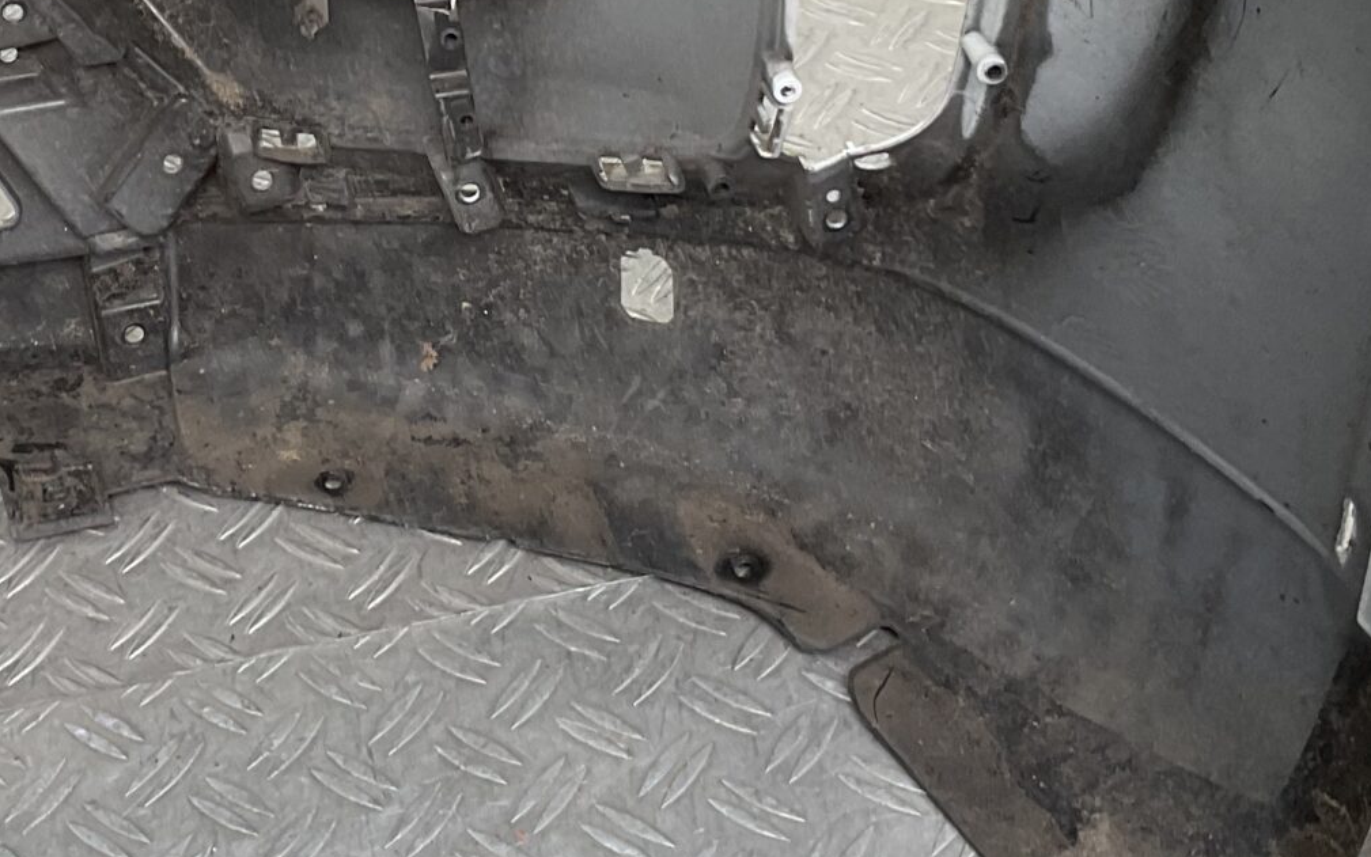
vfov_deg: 16.2
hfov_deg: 26.1
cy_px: -105
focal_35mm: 78
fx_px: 2915
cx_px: 302
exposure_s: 1/120
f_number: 1.8
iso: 20
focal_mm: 3
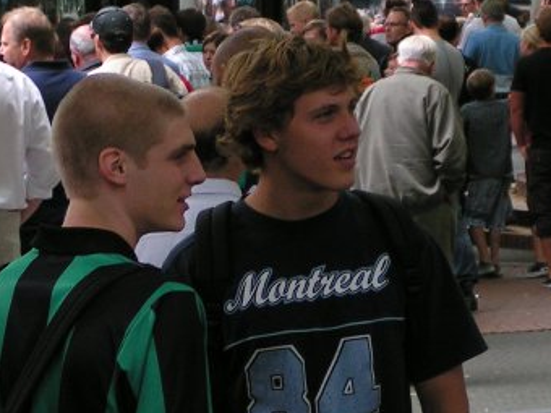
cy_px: 8
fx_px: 3709
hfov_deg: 8.5
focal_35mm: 233
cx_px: 229
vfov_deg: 6.4
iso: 80
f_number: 3.5
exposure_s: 1/100
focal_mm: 15.2
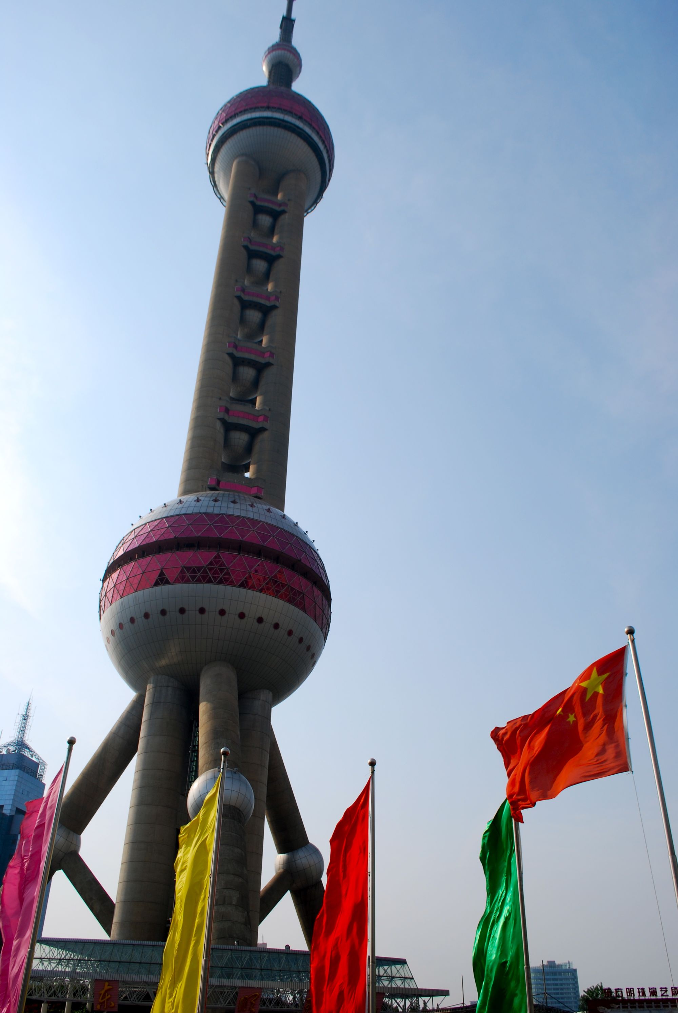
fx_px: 761
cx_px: 339
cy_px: 506
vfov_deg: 67.3
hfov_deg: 48.0
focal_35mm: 27
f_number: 8
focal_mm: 18
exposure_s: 1/250
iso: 100
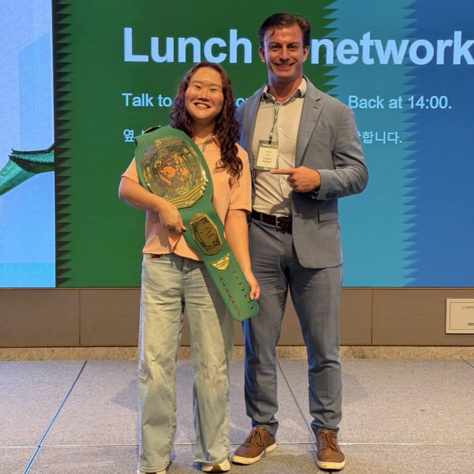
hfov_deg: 30.0
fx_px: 883
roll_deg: -0.4
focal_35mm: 57
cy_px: 235
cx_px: 237
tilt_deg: -4.2
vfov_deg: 30.0
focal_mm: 6.76
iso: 250
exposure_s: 1/58
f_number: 1.78
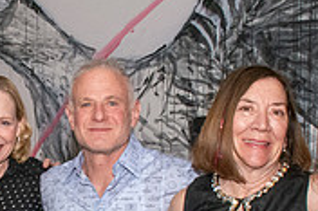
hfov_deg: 19.3
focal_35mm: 104
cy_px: 241
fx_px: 918
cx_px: 36
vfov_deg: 12.9
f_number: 13
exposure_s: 1/125
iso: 5000
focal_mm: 21
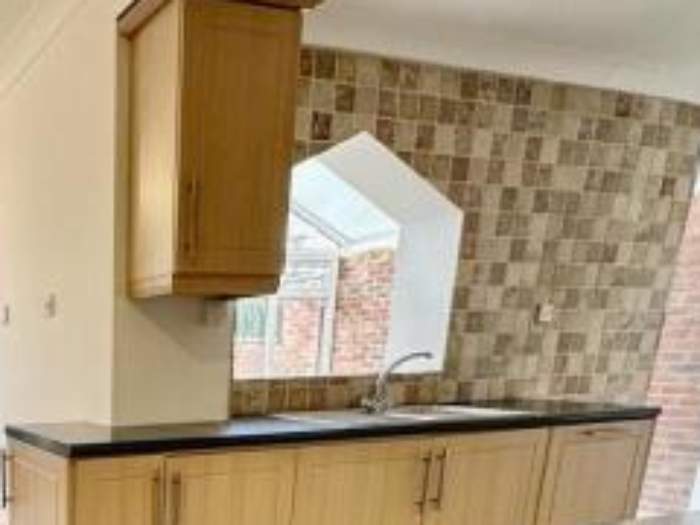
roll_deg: +0.7
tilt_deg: -15.6
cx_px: 28
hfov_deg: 46.7
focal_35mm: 34
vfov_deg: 37.0
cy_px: 538
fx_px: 688
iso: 100
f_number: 2.2
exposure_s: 1/100
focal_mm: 2.22
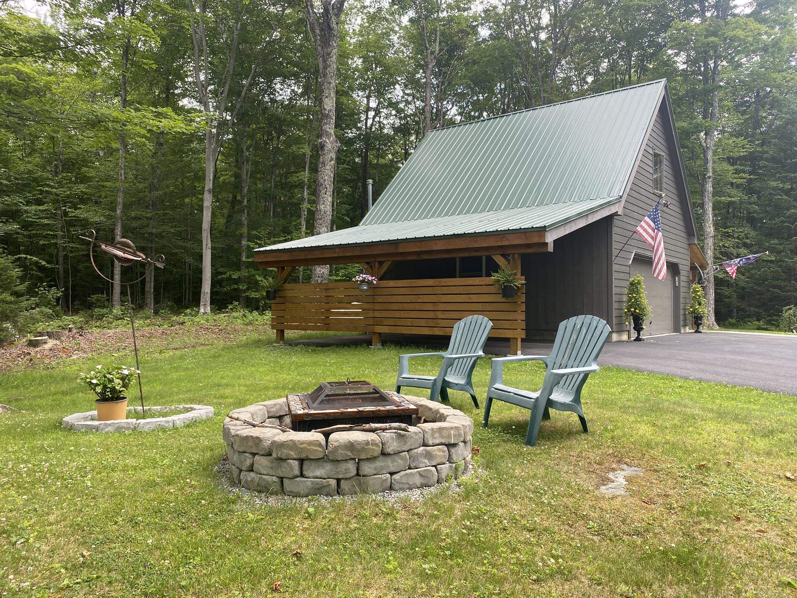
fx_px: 599
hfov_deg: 67.3
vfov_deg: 53.1
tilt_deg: +2.0
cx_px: 398
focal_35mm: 26
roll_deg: +0.3
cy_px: 299
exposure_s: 1/367
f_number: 1.8
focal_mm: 4.25
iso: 32
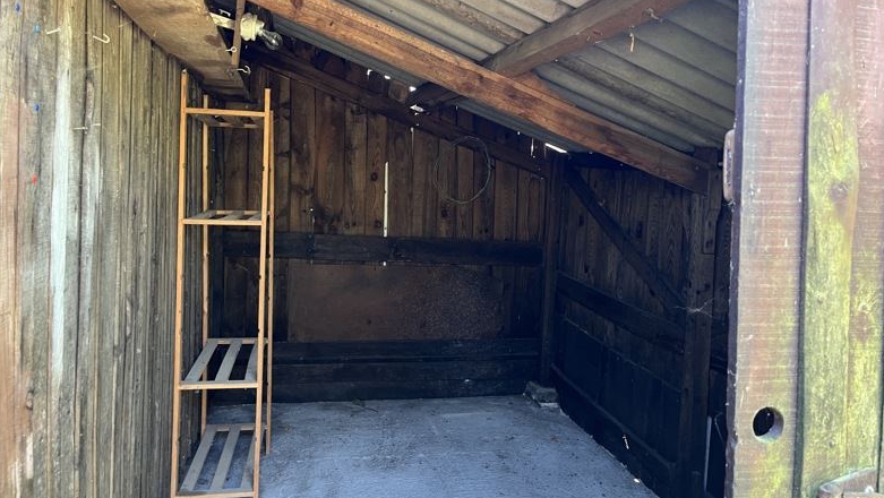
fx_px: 680
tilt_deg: -3.2
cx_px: 441
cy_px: 203
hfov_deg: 66.0
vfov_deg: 40.1
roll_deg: -1.2
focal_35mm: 29
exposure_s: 1/60
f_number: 1.6
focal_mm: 5.1
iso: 160
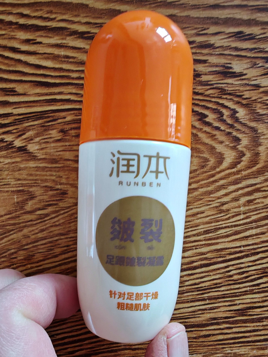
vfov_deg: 67.3
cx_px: 134
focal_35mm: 26
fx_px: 268
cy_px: 178
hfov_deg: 53.1
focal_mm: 1.96
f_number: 2.2
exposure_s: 1/25
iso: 400
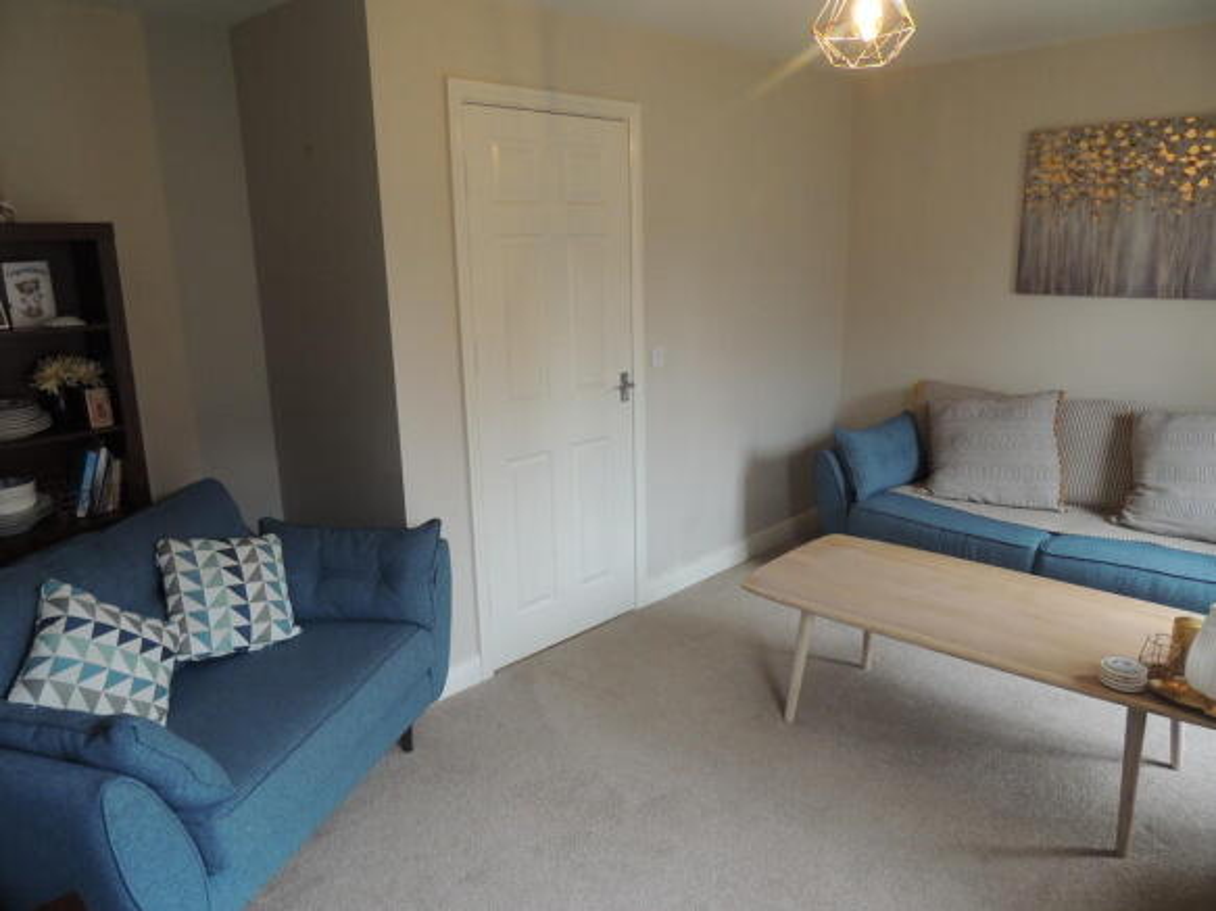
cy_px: 456
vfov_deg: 56.8
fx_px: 843
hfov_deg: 71.6
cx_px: 608
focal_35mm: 24
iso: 280
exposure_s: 1/30
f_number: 3
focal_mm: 4.3
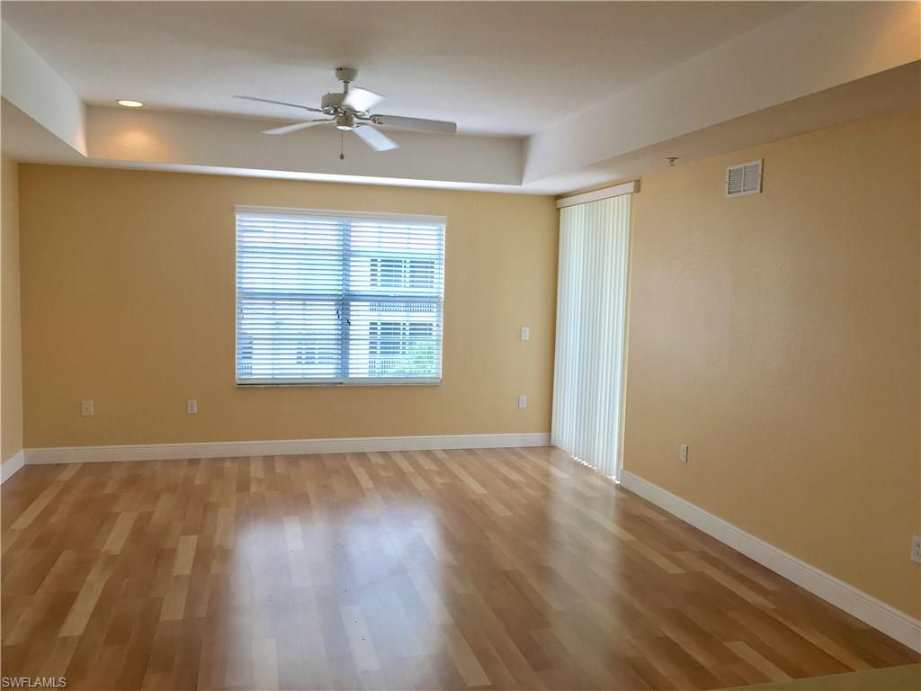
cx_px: 460
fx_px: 772
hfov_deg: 61.7
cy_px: 346
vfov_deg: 48.2
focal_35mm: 29
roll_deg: -2.1
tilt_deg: -5.2
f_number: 2.2
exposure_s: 1/120
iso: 40
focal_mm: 4.15
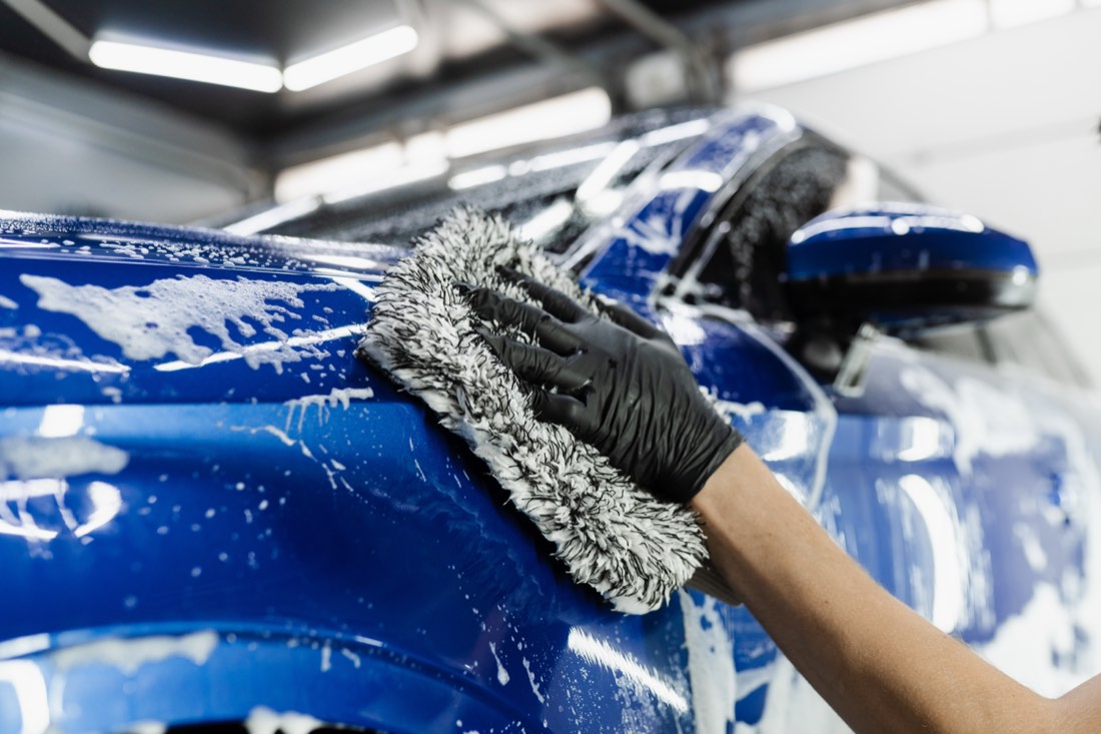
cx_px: 550
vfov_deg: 37.8
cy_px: 367
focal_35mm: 35
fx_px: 1070
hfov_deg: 54.4
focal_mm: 35
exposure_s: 1/160
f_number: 2.5
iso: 500
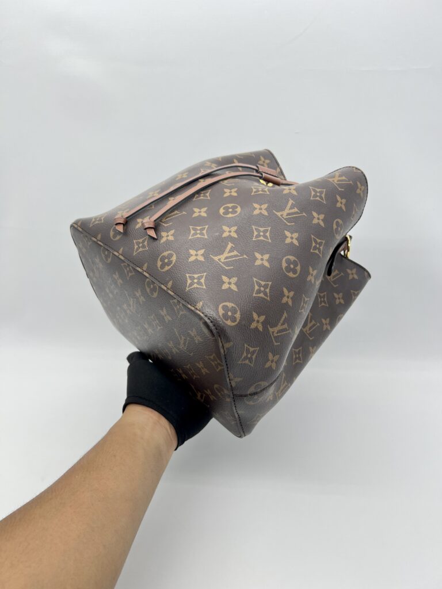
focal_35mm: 26
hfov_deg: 53.1
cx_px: 221
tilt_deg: -24.5
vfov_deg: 67.3
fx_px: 443
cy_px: 294
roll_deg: -0.7
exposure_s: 1/100
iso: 40
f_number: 1.5
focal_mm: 5.7
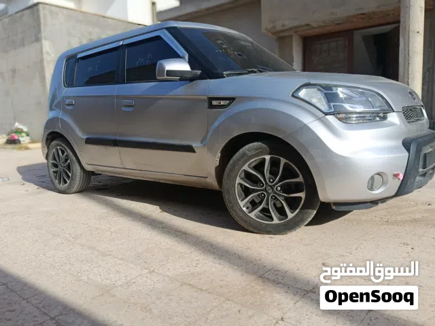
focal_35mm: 24
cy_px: 163
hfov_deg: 71.6
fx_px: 302
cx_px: 218
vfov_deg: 56.8
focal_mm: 5.31
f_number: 1.7
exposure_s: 1/450
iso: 53
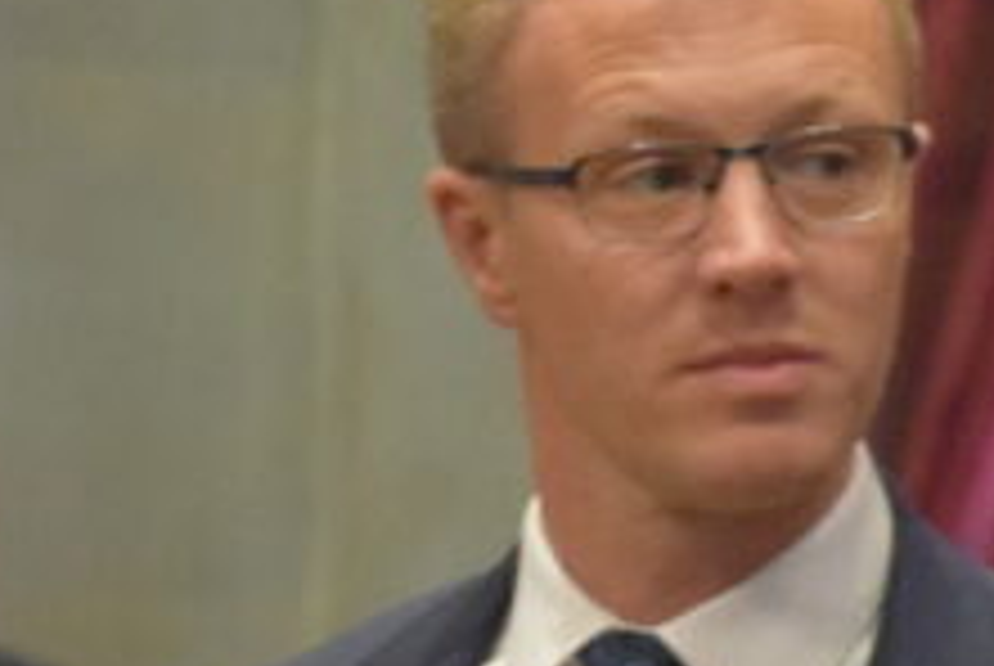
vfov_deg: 2.8
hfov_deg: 4.2
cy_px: 860
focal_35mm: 486
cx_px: 2028
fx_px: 13437
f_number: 4.5
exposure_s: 1/50
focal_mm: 70
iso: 6400
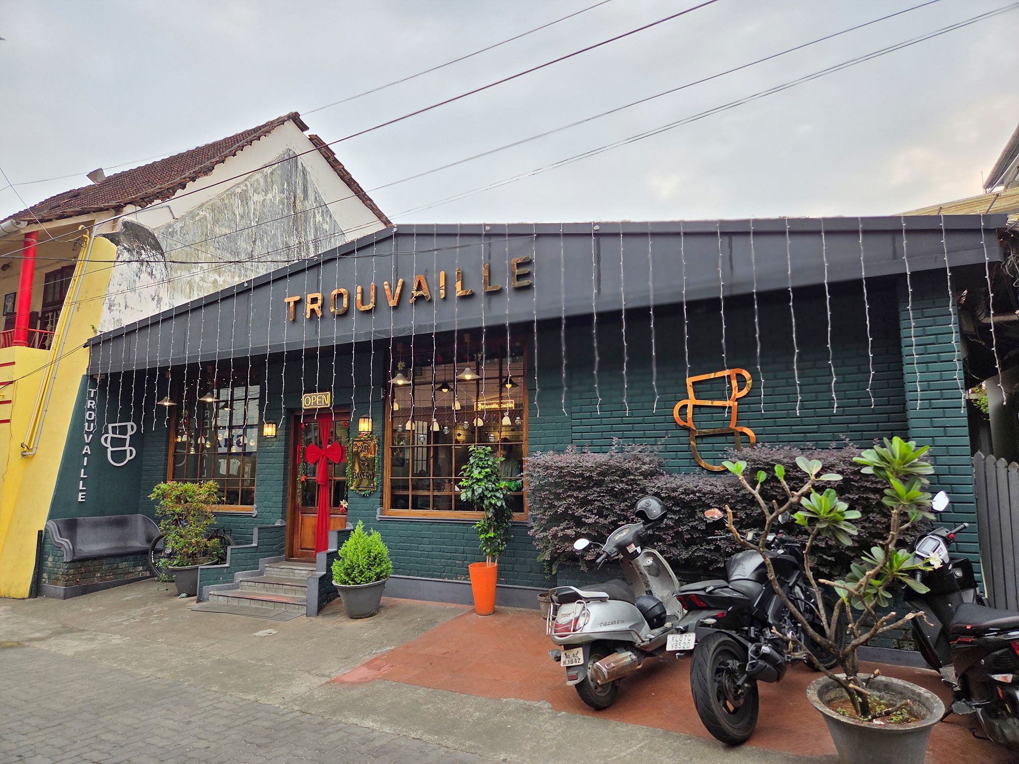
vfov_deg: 58.9
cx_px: 510
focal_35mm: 23
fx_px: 677
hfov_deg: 73.9
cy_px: 382
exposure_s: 1/1879
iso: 80
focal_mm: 5.4
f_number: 1.8
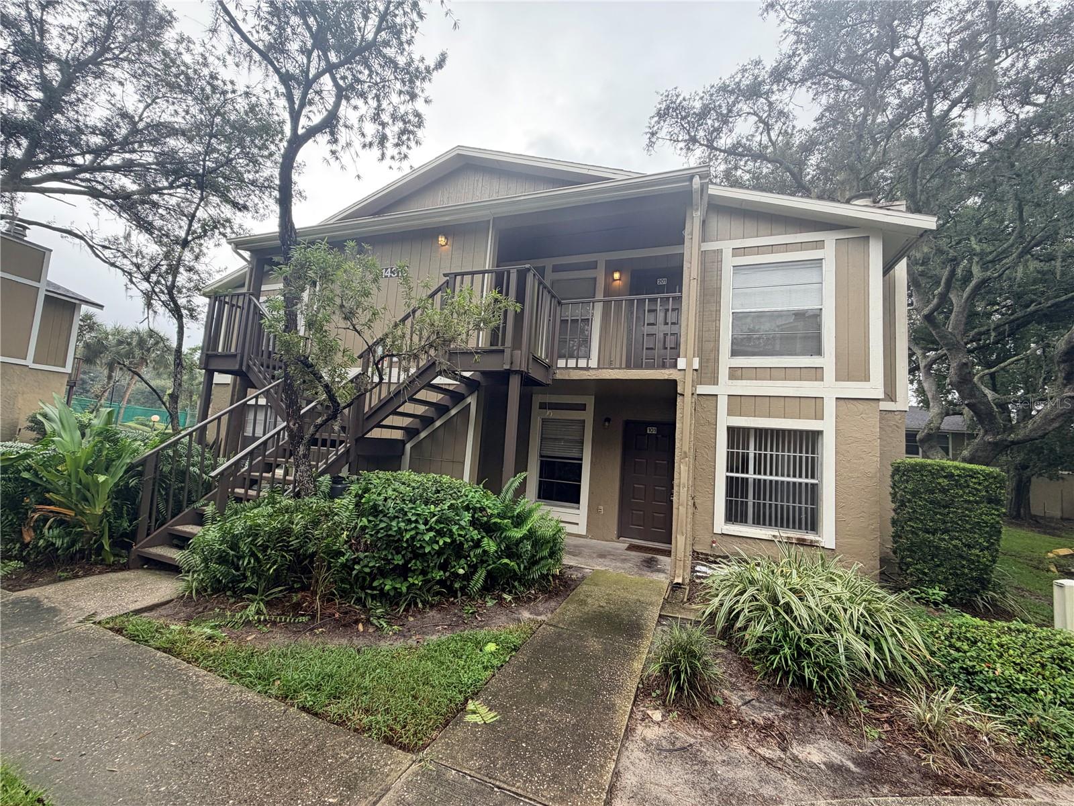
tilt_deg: +5.9
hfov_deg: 102.1
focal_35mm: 14
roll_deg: -4.4
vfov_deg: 85.7
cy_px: 403
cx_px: 537
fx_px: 434
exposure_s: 1/502
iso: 64
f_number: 2.2
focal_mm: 2.22
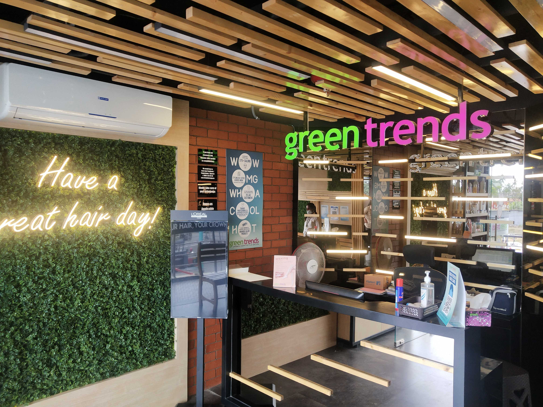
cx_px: 272
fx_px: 471
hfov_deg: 60.0
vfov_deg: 46.8
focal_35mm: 30
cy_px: 204
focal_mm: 3.95
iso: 111
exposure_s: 1/100
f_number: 1.8
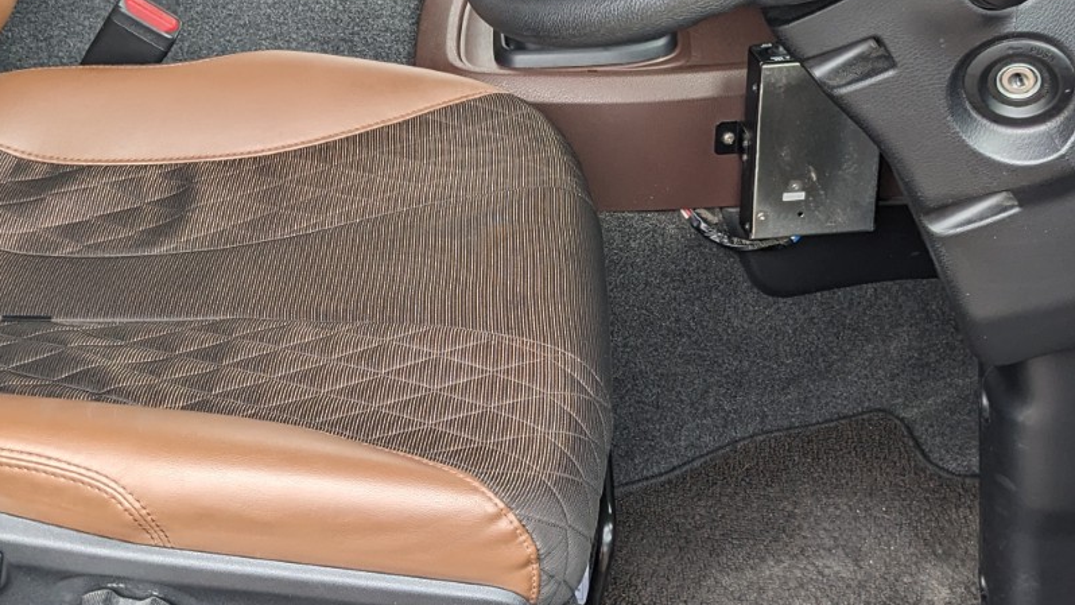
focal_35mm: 59
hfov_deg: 35.4
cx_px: 493
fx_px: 1682
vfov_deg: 20.3
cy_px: 195
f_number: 1.73
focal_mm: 4.38
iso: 51
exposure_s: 1/141
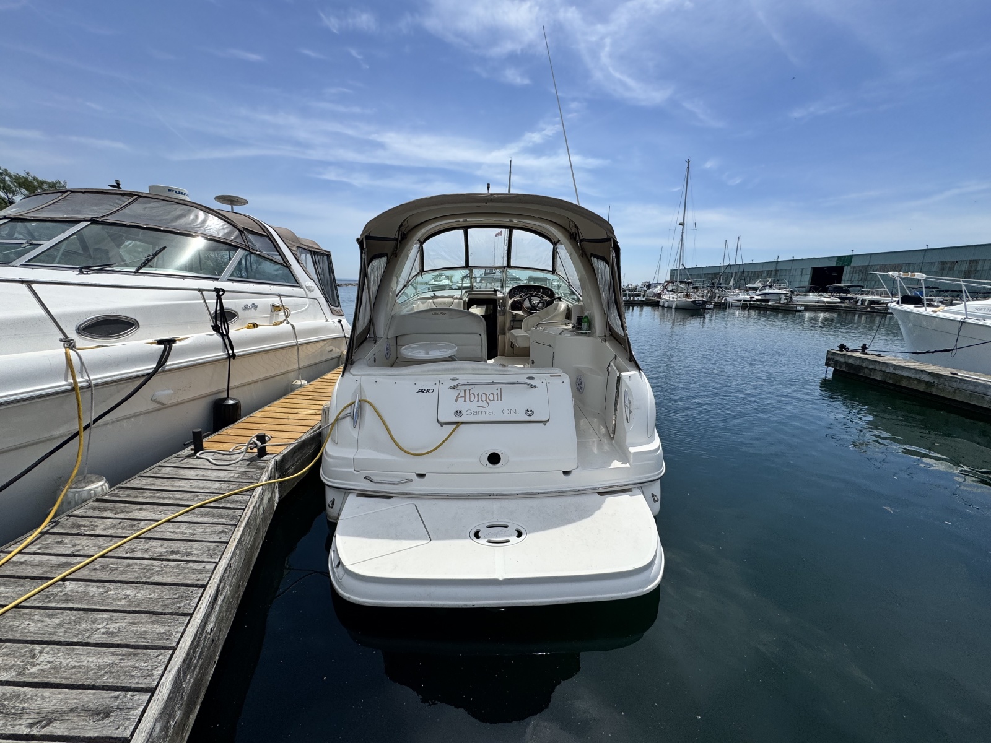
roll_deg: -0.5
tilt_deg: -16.5
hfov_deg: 102.1
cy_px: 372
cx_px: 496
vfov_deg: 85.7
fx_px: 401
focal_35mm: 14
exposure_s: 1/3390
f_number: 2.2
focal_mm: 2.22
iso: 50
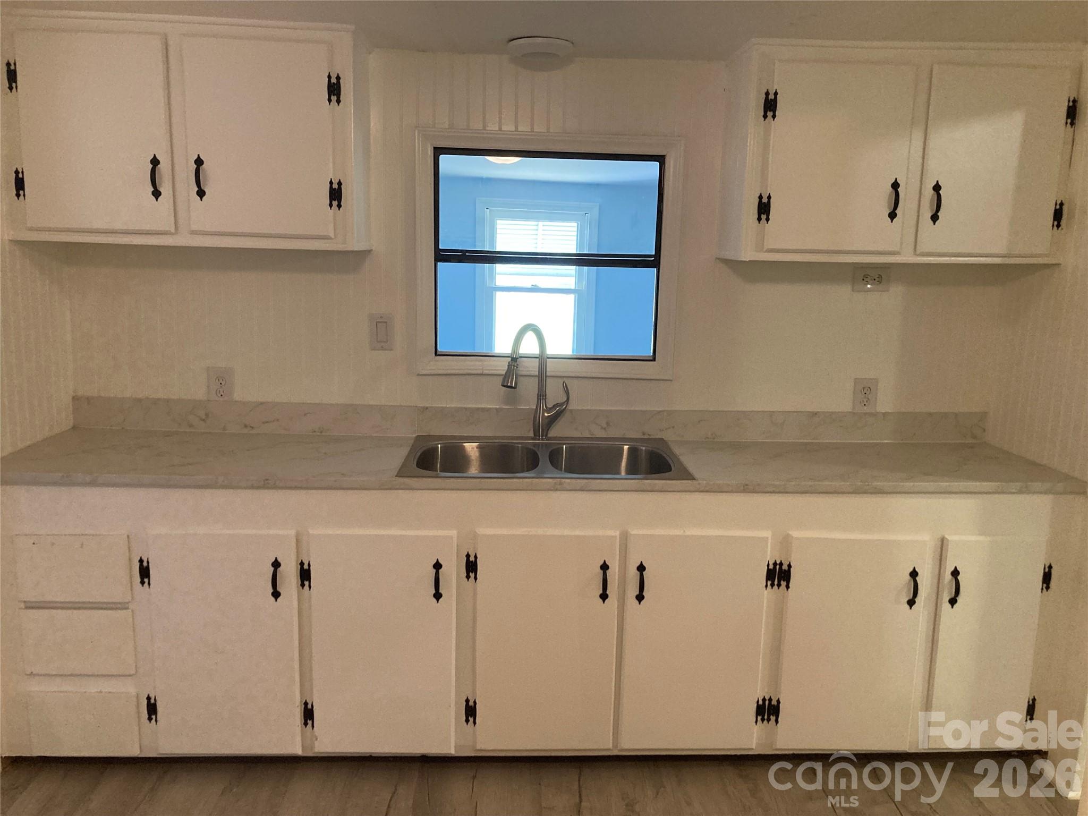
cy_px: 408
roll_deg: -3.3
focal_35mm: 28
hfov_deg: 63.4
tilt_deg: -9.5
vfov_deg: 49.7
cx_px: 544
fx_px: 880
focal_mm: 3.99
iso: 320
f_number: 1.8
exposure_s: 1/60
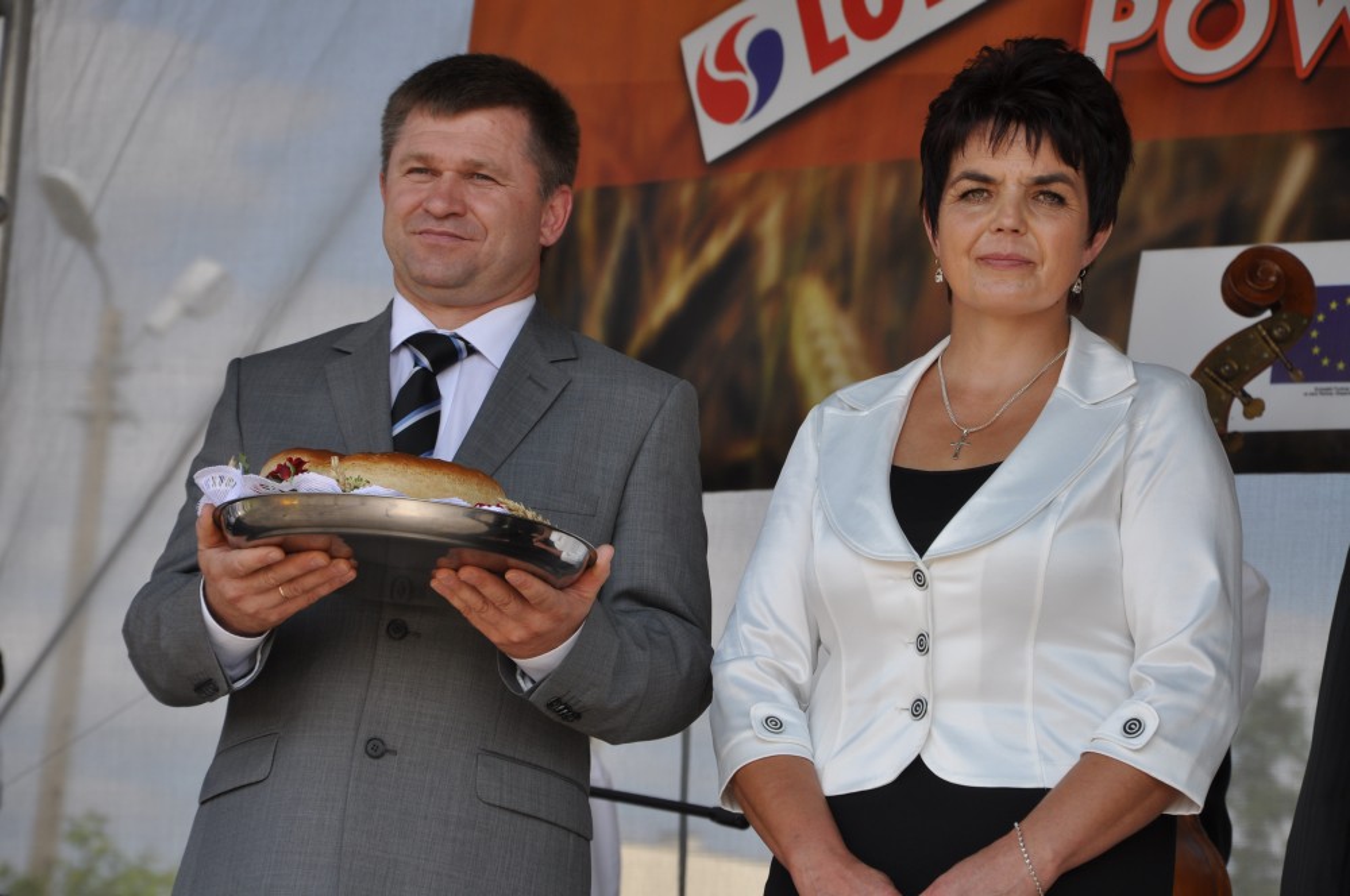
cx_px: 675
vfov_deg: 8.7
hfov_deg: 13.1
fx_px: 5899
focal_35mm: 158
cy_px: 448
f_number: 8
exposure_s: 1/250
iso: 200
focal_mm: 105
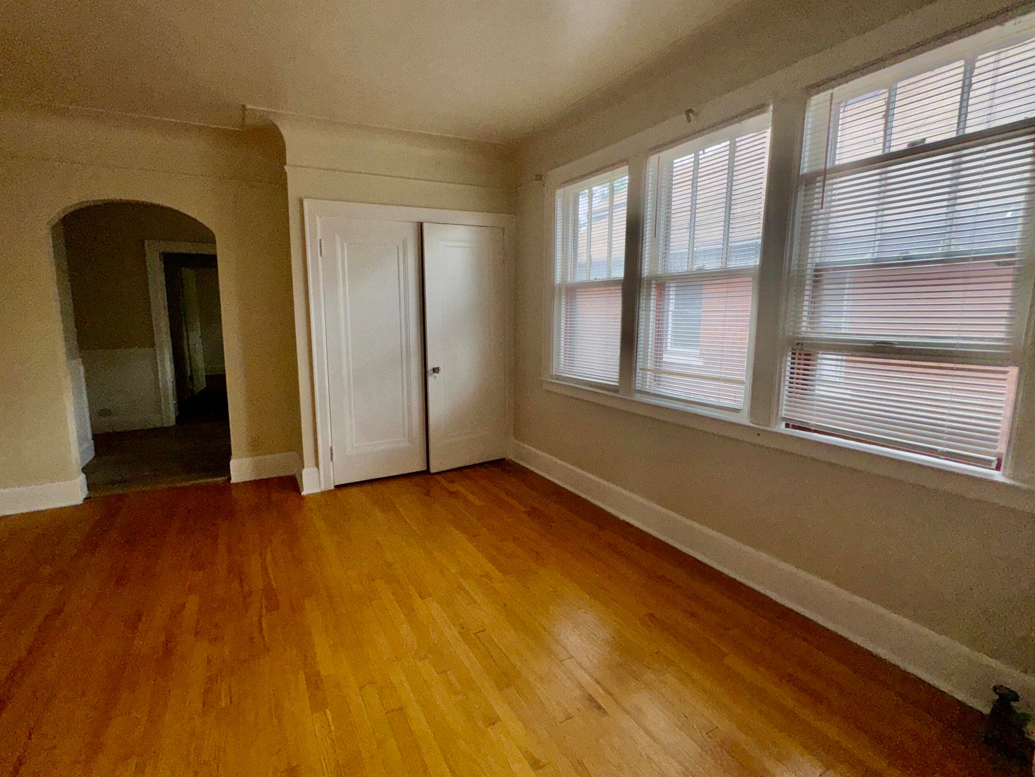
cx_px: 455
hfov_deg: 94.0
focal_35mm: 16
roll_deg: +0.4
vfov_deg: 78.1
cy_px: 374
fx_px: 478
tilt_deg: -8.5
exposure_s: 1/282
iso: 32
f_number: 2.2
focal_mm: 2.22
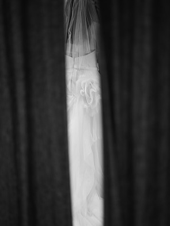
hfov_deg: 26.6
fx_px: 360
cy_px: 124
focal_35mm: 55
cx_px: 85
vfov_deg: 34.9
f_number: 1.8
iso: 64
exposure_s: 1/20
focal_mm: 50
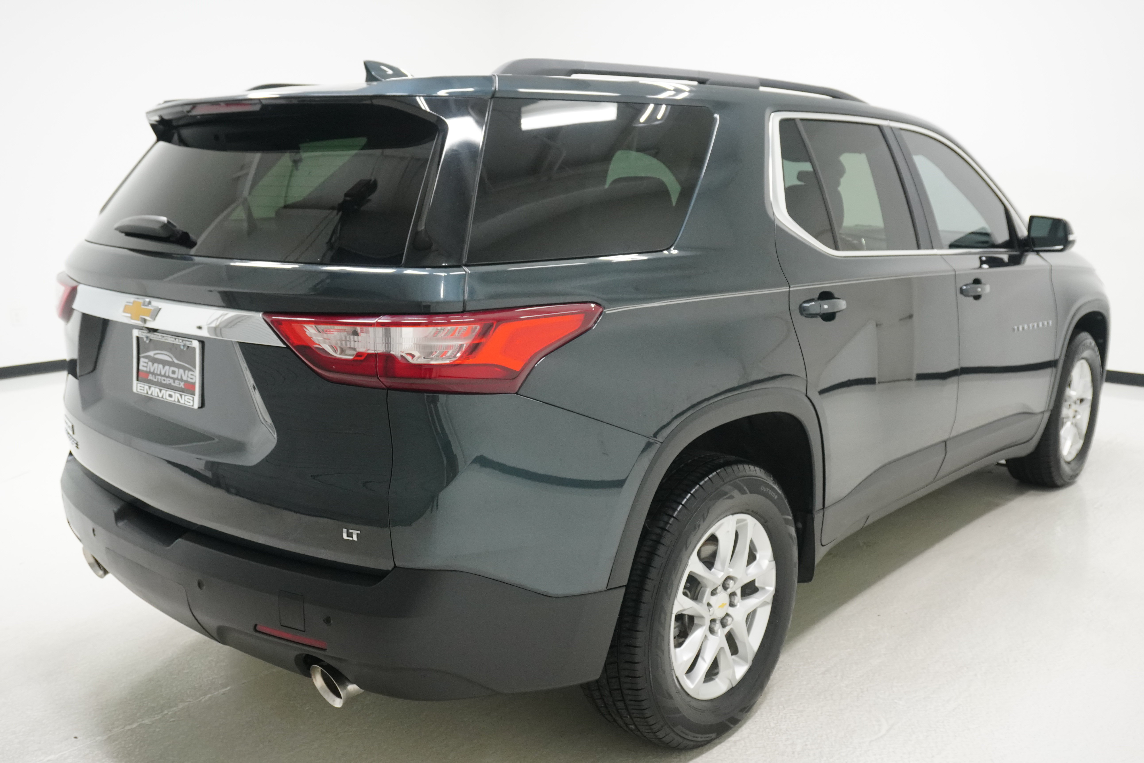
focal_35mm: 31
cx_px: 572
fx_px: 985
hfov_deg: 60.3
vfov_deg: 42.3
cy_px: 382
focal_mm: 21
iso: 1600
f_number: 5.6
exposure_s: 1/200
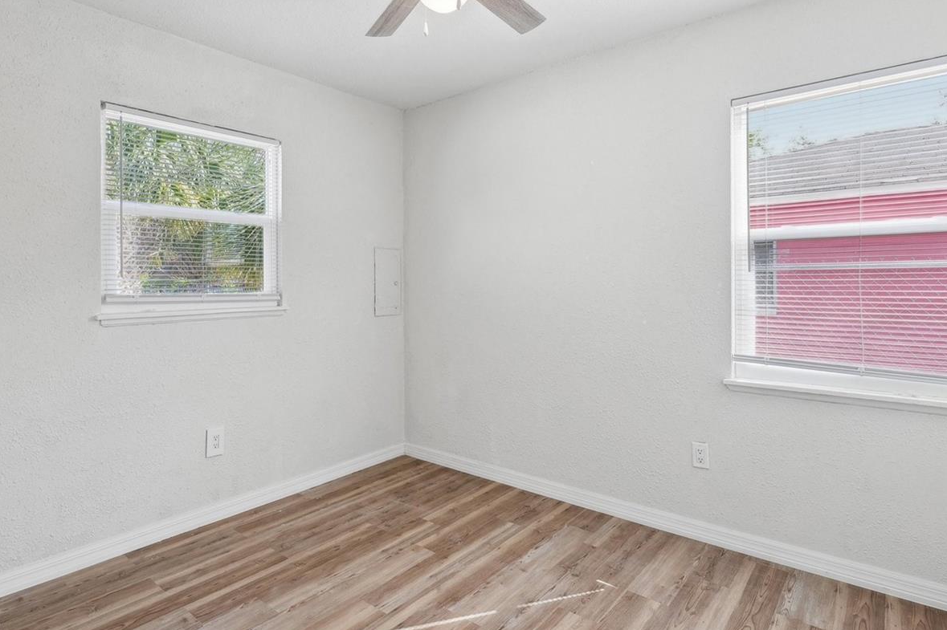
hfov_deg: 86.8
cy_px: 285
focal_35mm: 19
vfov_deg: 64.4
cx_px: 435
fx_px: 500
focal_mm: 14
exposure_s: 1/50
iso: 400
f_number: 8
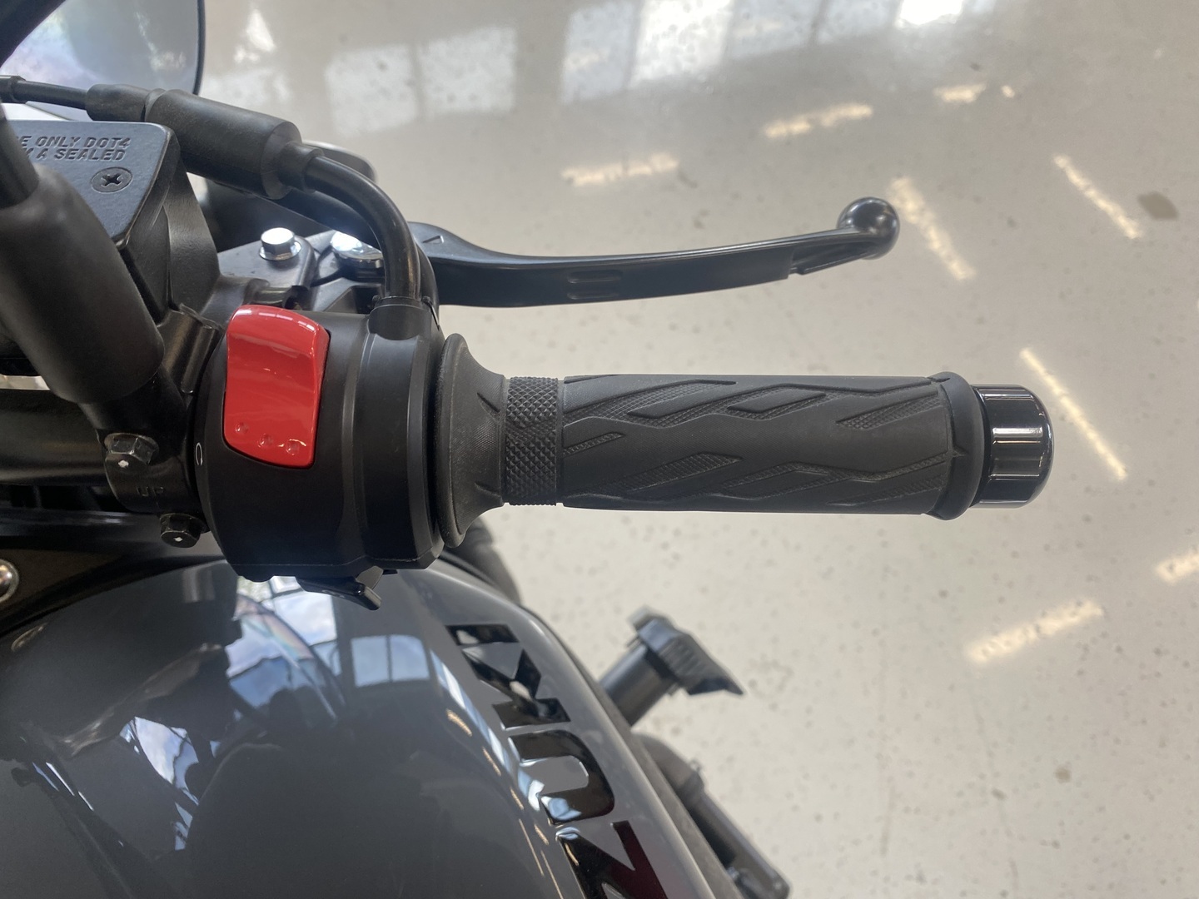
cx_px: 600
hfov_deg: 67.3
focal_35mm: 26
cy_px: 450
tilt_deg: -53.0
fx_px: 901
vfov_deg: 53.1
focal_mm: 4.25
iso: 64
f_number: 1.8
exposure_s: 1/100
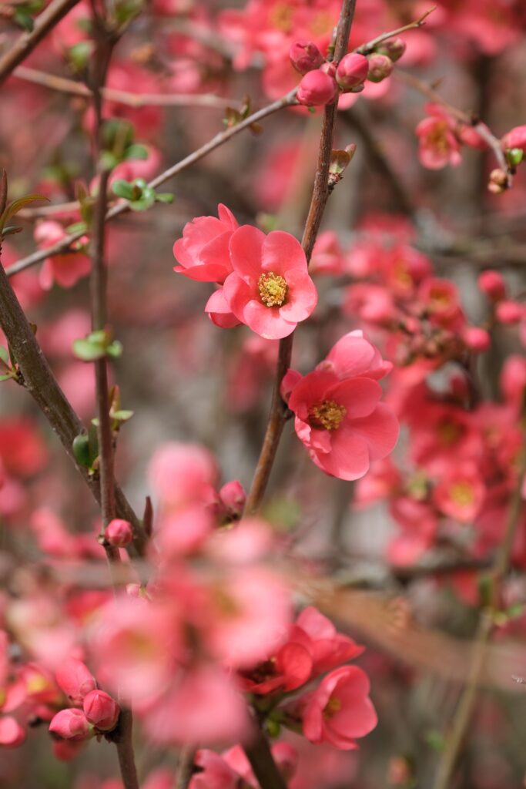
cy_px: 394
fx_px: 2738
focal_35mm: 125
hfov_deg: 11.0
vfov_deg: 16.4
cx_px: 263
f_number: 5.6
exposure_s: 1/640
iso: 320
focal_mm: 83.3
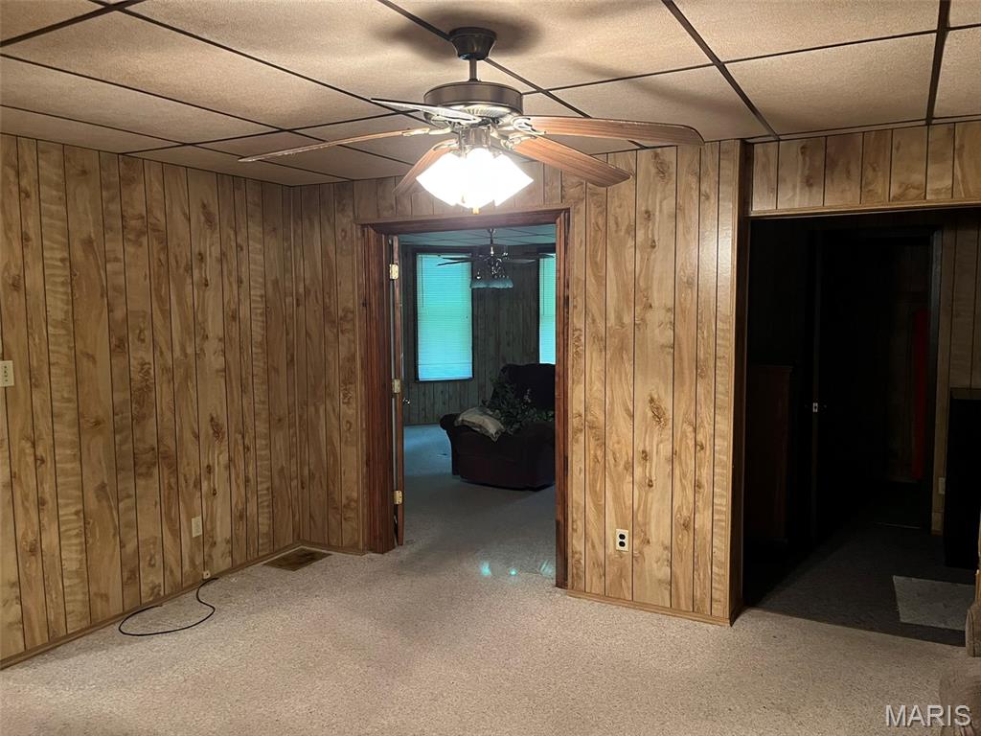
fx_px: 737
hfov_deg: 67.3
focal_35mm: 26
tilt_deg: -4.8
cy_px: 368
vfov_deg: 53.1
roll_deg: +0.4
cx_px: 490
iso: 500
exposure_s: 1/30
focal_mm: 5.1
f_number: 1.6
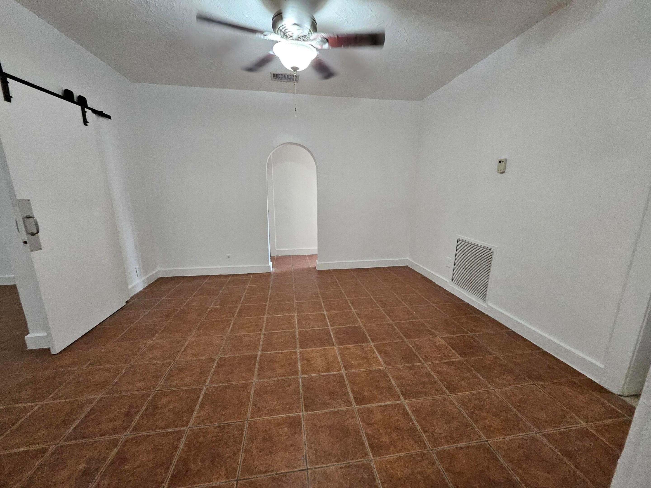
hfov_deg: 106.2
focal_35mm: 13
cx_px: 326
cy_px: 244
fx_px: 244
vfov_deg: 89.9
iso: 320
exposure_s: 1/40
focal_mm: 1.74
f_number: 2.2
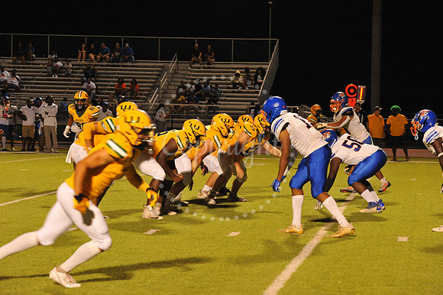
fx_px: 1660
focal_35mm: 135
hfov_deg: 15.2
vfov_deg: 10.1
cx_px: 222
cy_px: 148
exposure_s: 1/160
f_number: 7.1
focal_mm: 135
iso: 3200
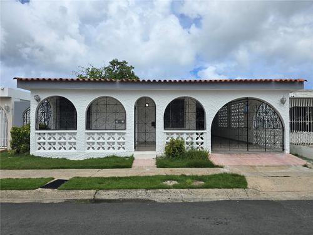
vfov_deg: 58.9
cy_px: 118
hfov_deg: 73.9
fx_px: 208
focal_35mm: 23
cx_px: 156
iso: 12
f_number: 1.7
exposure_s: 1/1336
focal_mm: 6.3
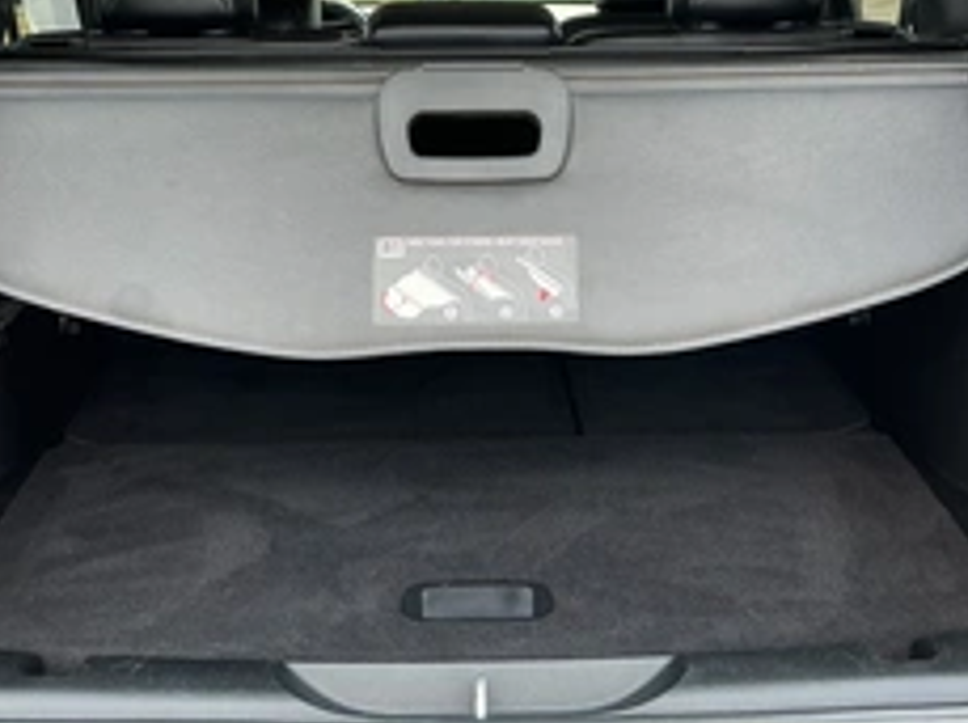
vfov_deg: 29.4
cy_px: 249
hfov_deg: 39.0
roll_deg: +2.3
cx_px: 469
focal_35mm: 49
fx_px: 1368
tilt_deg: -11.7
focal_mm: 3
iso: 32
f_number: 1.8
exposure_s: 1/162
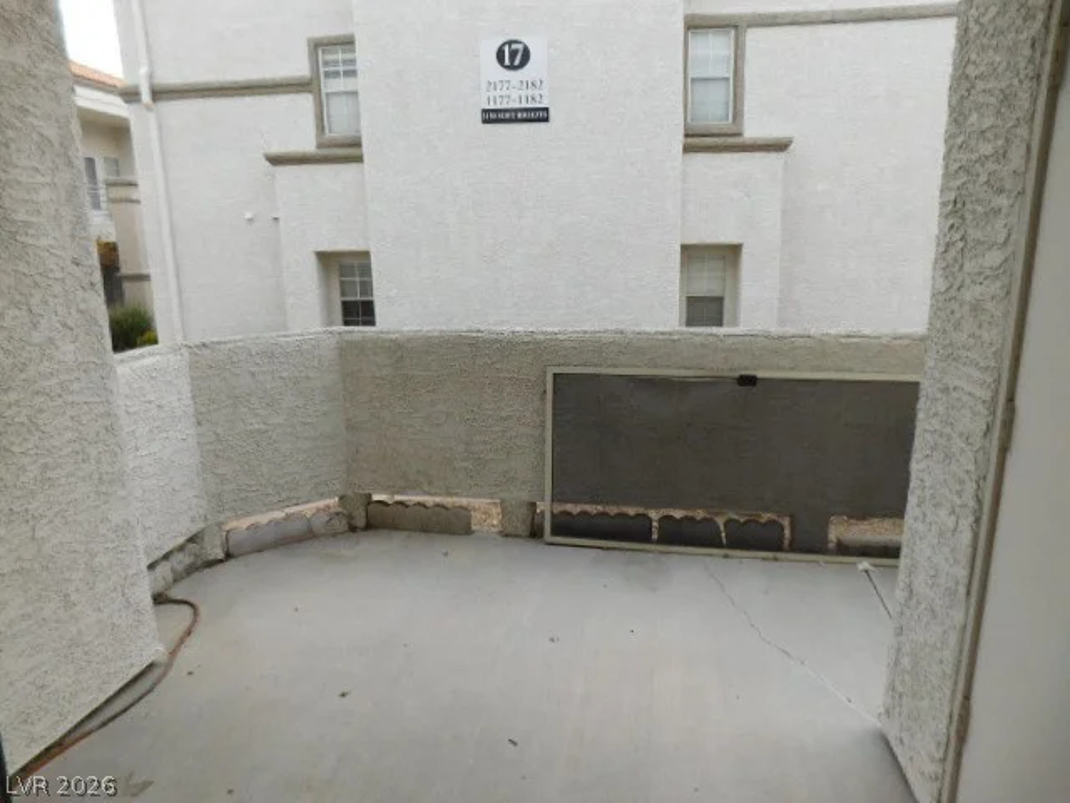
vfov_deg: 58.9
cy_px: 402
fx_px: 711
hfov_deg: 73.9
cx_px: 535
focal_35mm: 23
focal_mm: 4
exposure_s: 1/400
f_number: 3
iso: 125
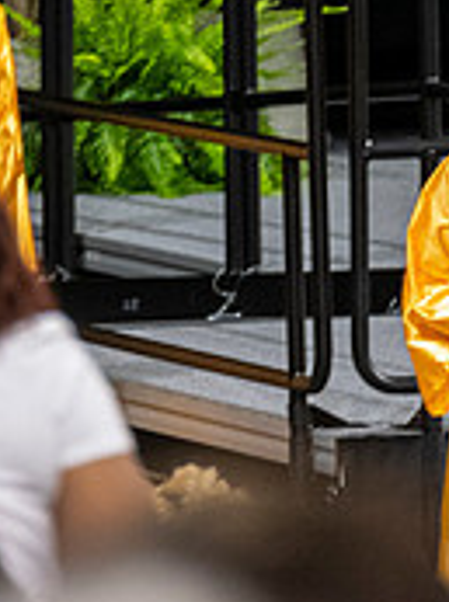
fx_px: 15970
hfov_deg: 1.6
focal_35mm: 920
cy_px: 327
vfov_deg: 2.2
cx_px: 577
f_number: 4
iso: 2000
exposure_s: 1/200
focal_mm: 190
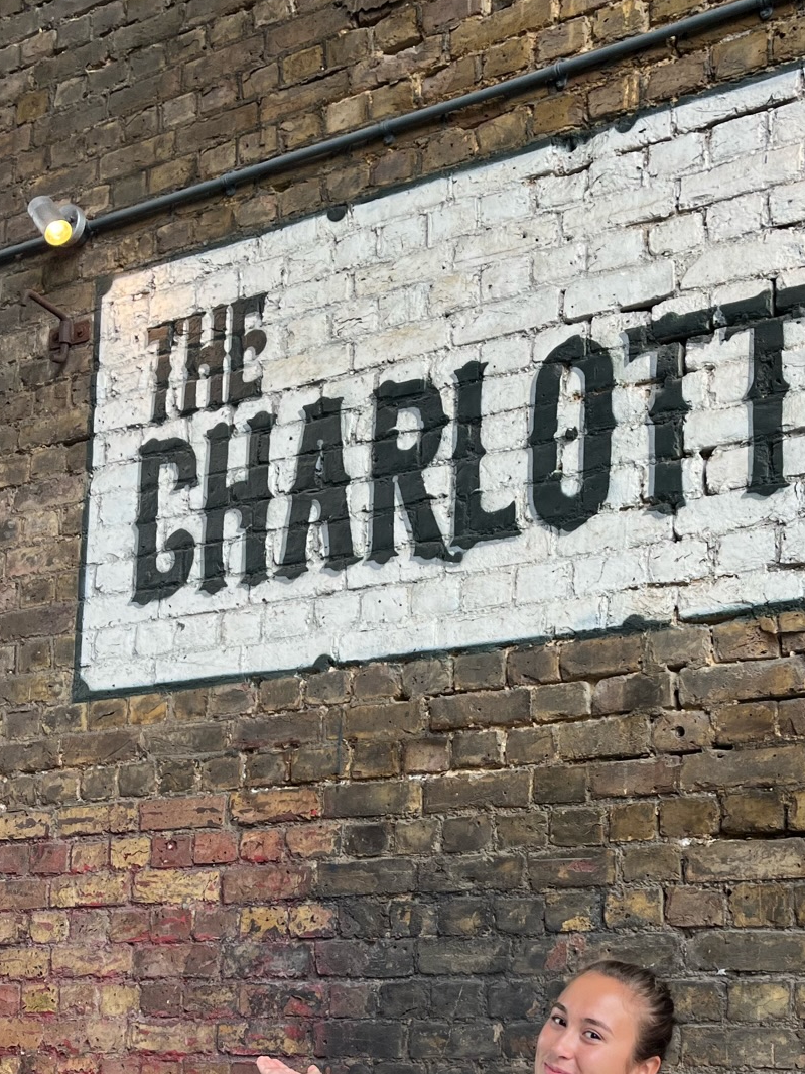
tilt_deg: +7.3
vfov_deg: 37.2
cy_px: 808
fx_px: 1550
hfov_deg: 29.0
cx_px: 494
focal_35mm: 50
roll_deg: +1.6
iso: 50
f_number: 1.6
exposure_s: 1/341
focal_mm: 5.1
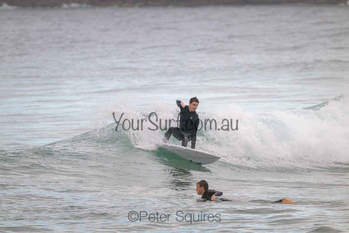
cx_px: 174
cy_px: 116
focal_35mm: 800
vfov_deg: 1.7
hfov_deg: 2.6
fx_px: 7757
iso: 2000
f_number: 11
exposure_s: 1/320
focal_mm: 800
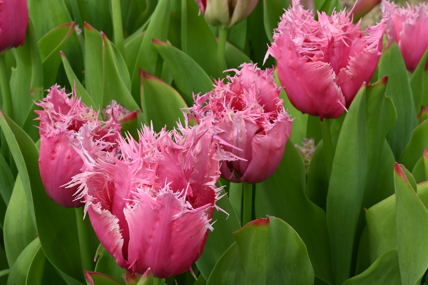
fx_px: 582
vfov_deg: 27.5
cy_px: 142
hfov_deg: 40.4
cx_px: 214
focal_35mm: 49
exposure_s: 1/60
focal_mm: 49
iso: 400
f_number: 22
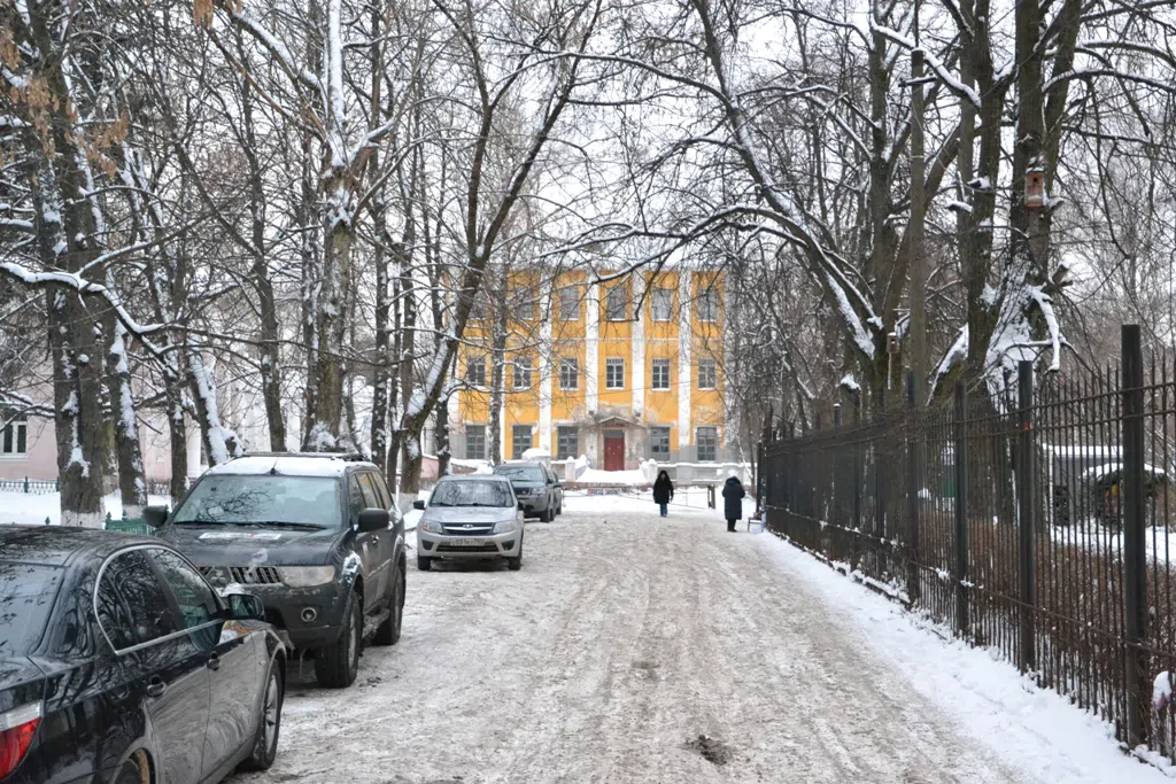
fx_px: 1470
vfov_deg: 29.9
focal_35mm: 45
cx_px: 588
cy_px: 392
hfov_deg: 43.6
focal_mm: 30
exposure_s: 1/250
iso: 3200
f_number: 8
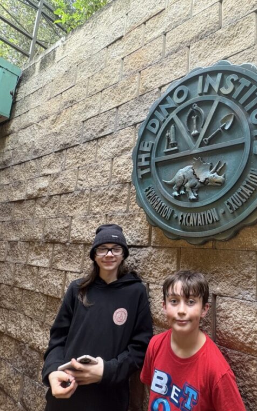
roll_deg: -2.5
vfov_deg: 85.1
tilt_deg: +10.9
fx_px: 224
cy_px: 207
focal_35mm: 20
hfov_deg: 56.9
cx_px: 190
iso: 250
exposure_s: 1/60
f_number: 2.2
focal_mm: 2.22
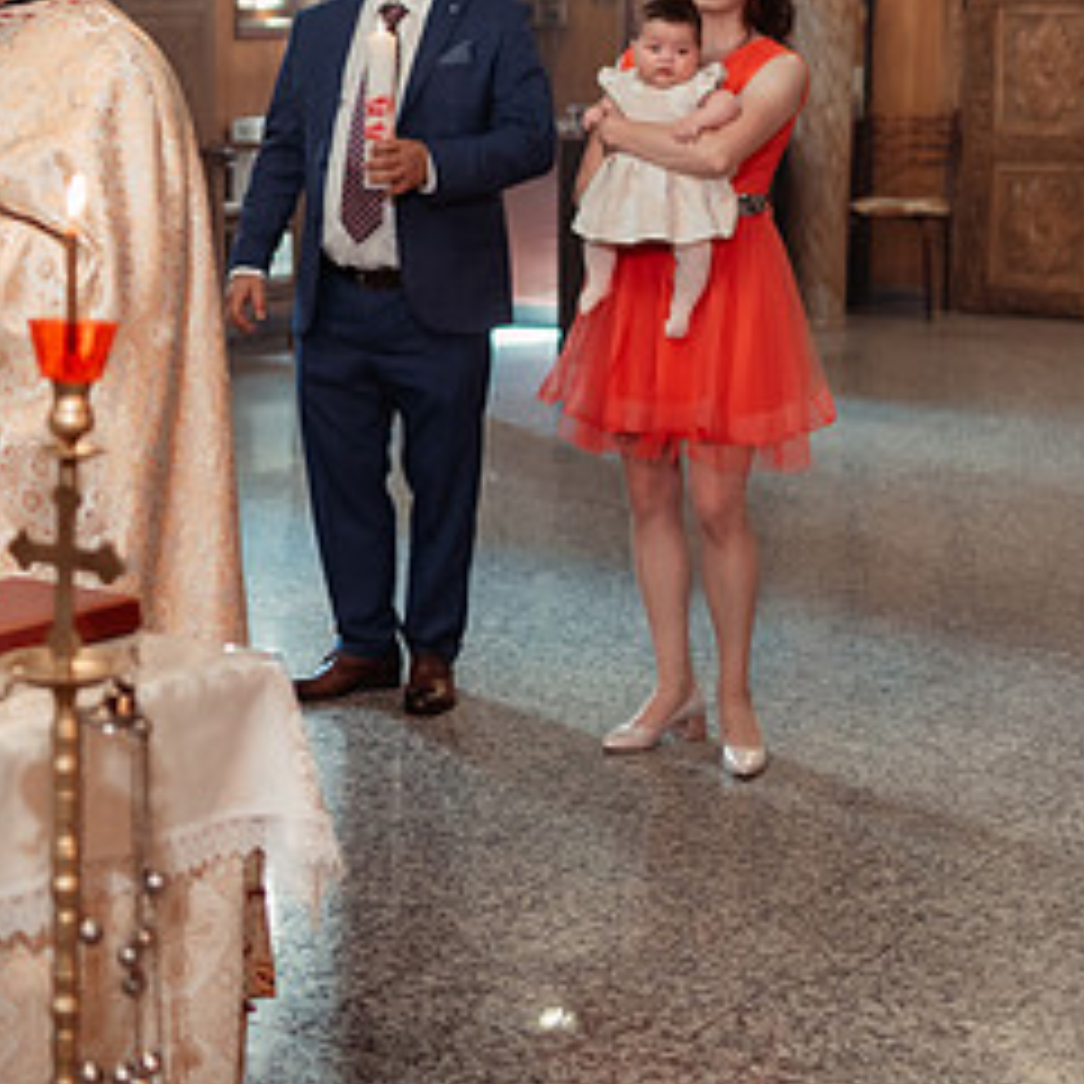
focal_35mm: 81
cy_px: 321
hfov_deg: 21.0
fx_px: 2870
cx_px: 124
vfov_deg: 21.3
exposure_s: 1/250
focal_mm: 35
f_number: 2.2
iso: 1600
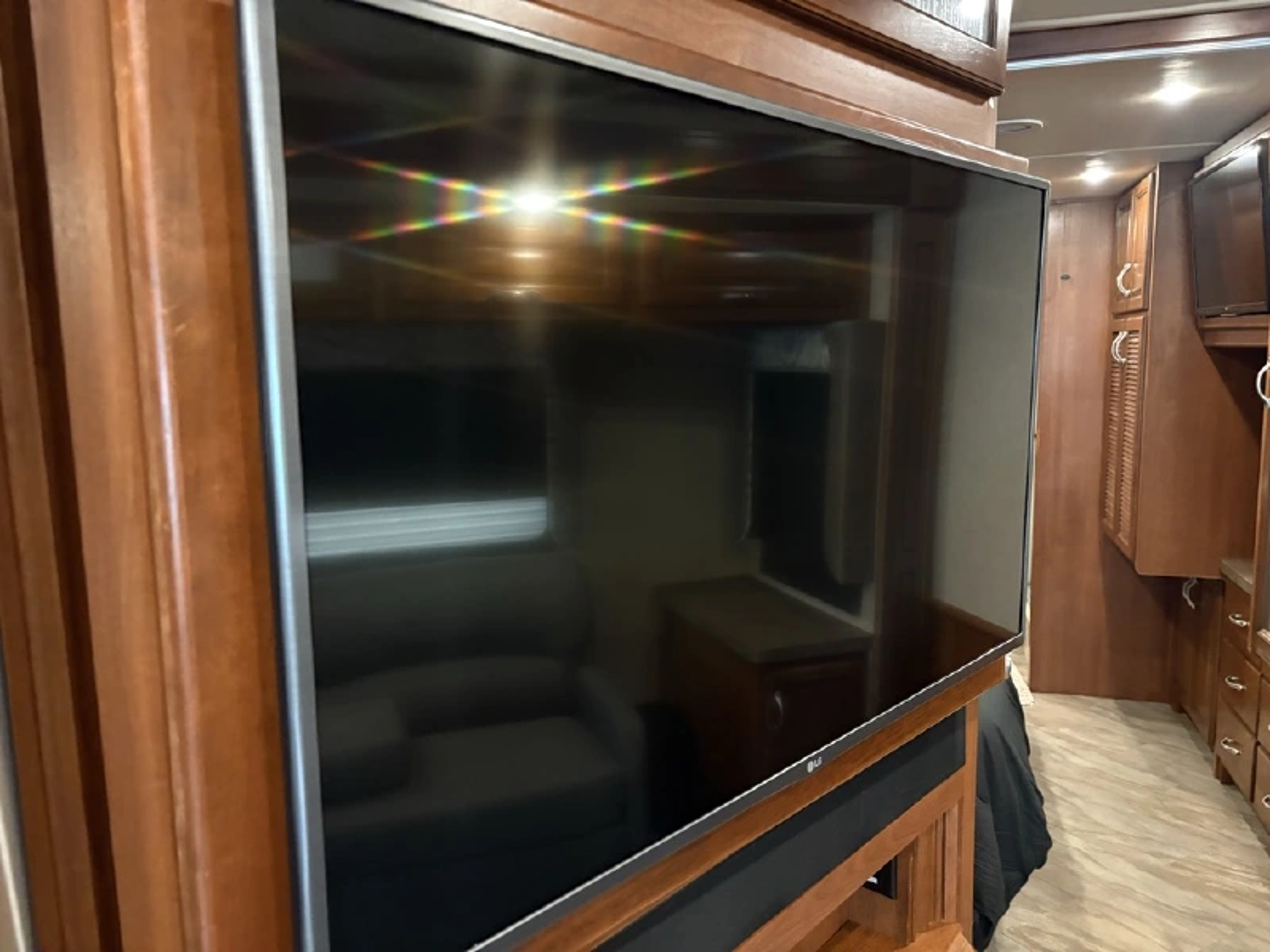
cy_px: 476
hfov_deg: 67.3
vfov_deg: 53.1
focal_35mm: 26
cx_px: 635
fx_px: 954
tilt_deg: -6.6
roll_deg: +0.4
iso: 1000
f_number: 1.6
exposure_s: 1/30
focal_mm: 5.96
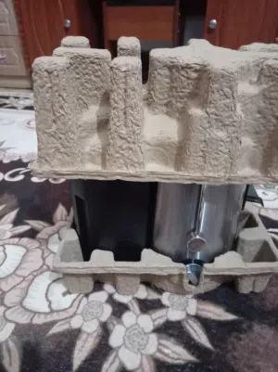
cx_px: 139
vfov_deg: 69.4
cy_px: 186
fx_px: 268
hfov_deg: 54.8
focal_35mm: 25
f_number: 1.8
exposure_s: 1/50
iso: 2760
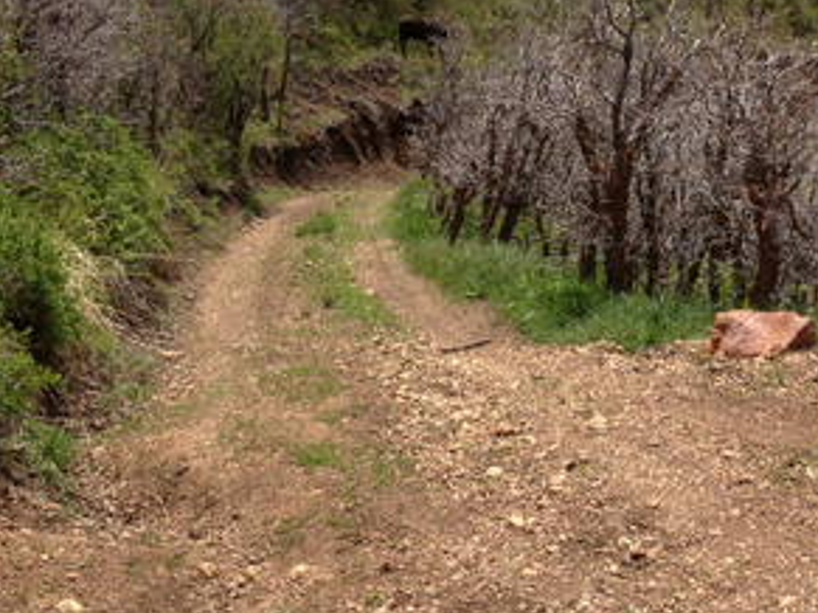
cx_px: 534
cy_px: 172
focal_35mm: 77
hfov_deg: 25.2
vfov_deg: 19.0
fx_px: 1819
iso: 50
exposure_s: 1/1577
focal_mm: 4.28
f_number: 2.4
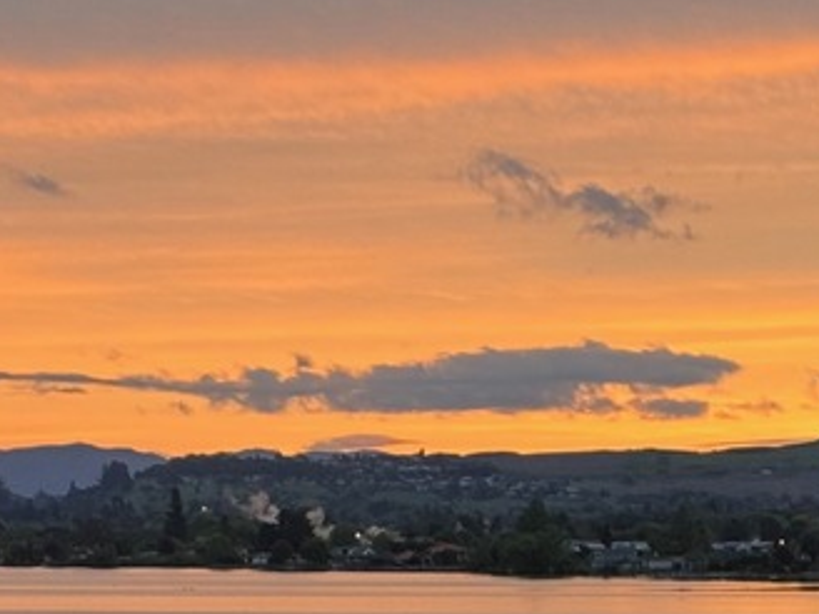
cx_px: 276
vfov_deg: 7.4
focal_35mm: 195
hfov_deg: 10.1
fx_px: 4614
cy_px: 1006
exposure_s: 1/50
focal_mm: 6.76
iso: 64
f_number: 1.78
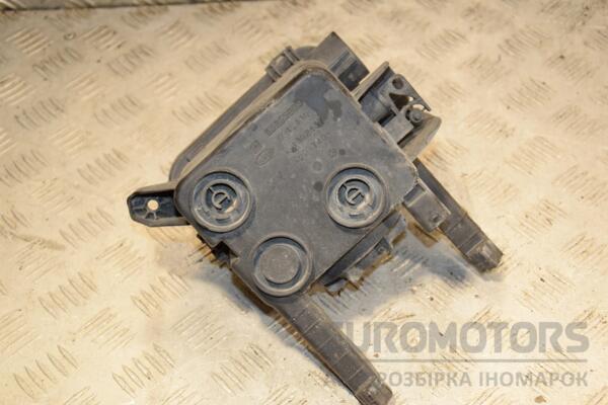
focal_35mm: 72
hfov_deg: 28.1
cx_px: 304
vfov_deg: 18.9
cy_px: 202
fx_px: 1216
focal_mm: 48
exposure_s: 1/200
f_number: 5.6
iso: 800
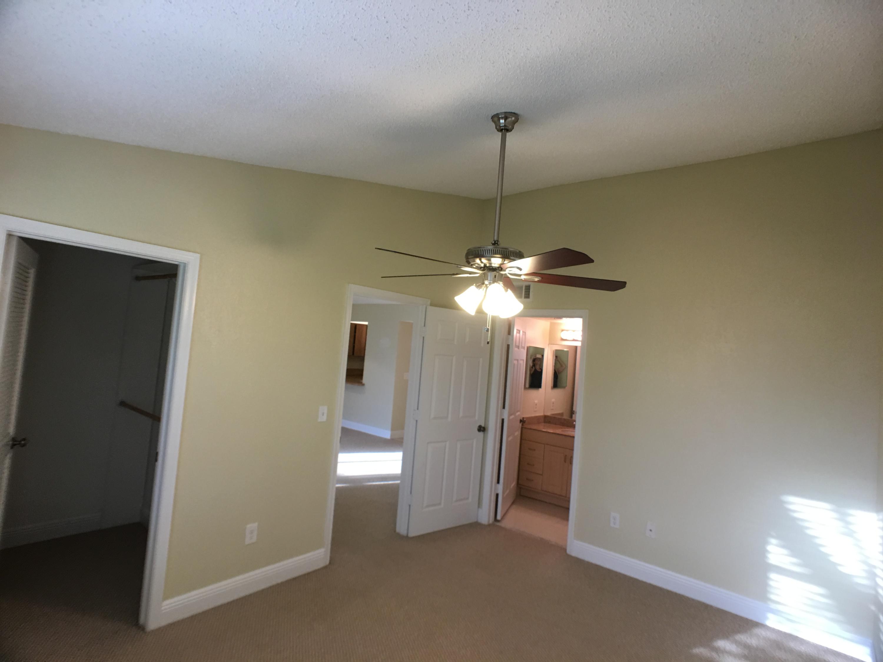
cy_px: 331
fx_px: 740
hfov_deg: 61.7
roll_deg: -4.4
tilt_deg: +3.7
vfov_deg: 48.2
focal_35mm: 29
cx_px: 442
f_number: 2.2
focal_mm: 4.15
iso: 40
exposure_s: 1/30
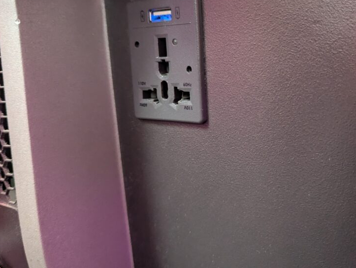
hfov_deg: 53.5
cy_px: 104
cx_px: 216
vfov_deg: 41.6
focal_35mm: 34
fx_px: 350
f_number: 1.85
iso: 2438
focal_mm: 6.81
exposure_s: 1/34.5
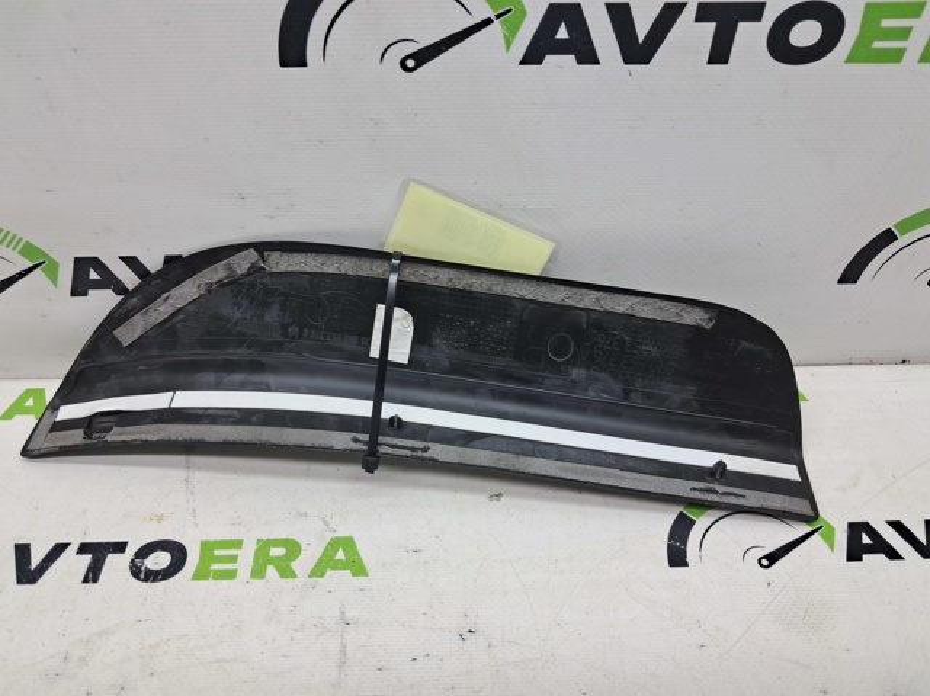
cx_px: 465
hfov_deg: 65.4
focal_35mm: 27
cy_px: 348
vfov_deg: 51.3
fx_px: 725
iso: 50
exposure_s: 1/60
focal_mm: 4
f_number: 1.8
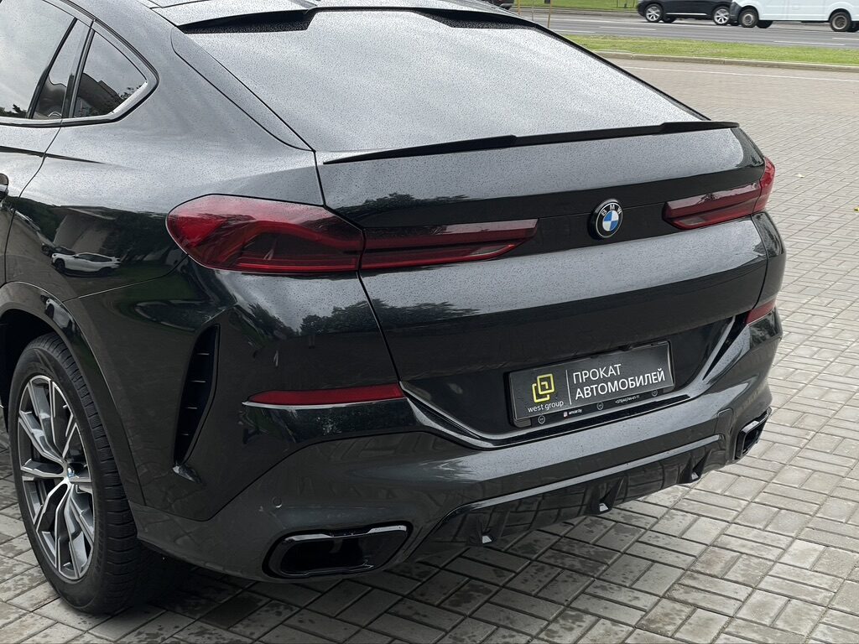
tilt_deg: -16.1
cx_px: 430
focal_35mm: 52
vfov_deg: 28.0
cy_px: 322
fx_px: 1290
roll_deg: -2.1
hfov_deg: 36.8
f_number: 2
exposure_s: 1/159
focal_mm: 6
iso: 32
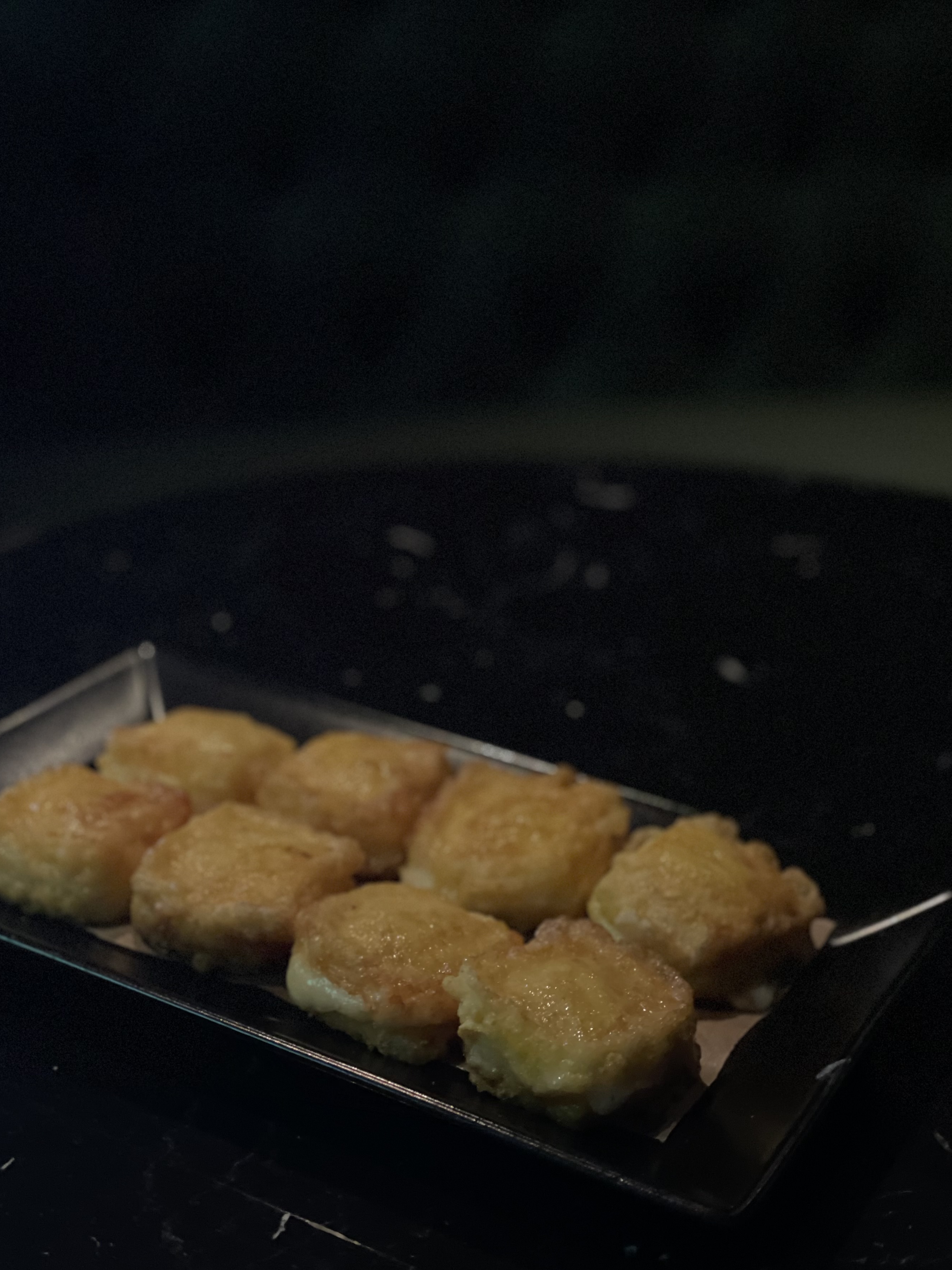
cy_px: 663
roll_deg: -3.8
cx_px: 422
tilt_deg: -24.1
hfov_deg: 24.8
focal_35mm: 59
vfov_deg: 32.7
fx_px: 2164
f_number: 2
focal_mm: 6
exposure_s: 1/14
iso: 500
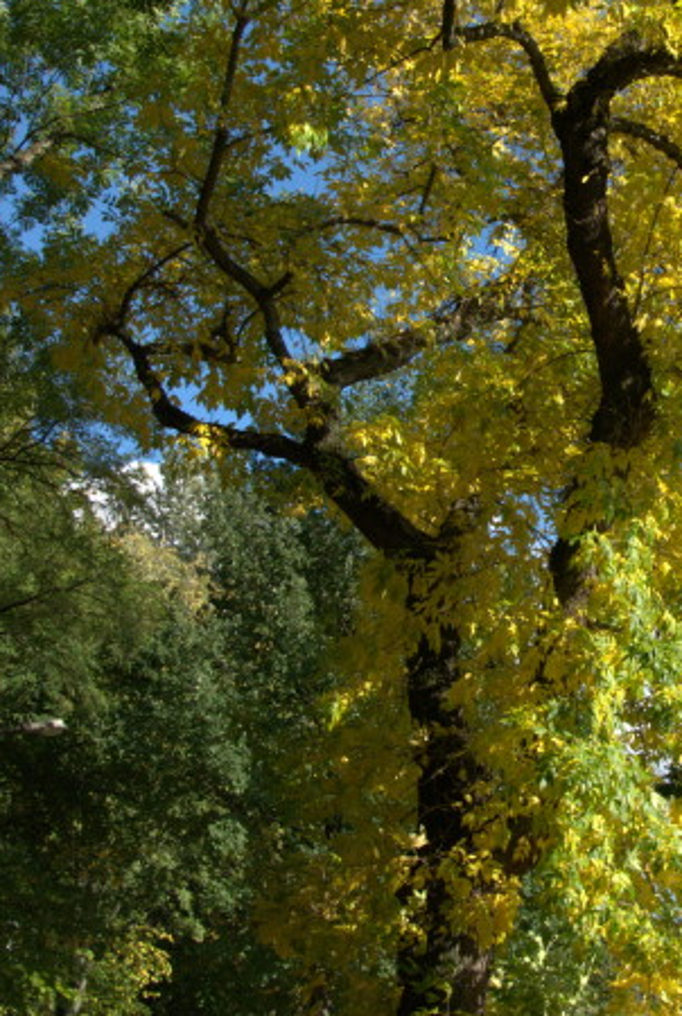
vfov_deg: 27.9
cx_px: 624
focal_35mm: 72
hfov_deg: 18.7
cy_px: 388
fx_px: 2036
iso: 200
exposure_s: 1/250
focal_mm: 24
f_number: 8
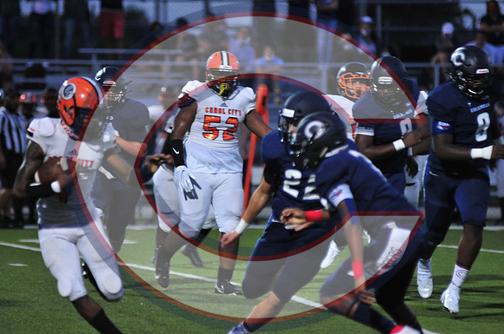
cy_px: 167
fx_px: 4194
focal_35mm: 300
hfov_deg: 6.9
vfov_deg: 4.6
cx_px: 252
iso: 1600
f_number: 2.8
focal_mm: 200
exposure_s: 1/320
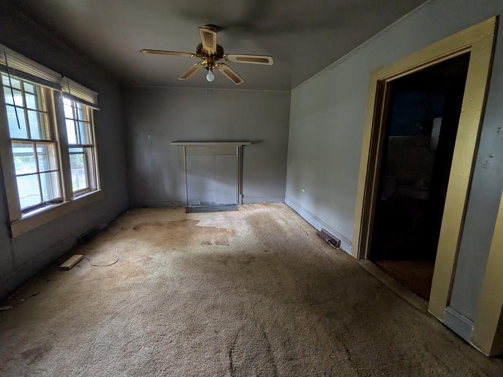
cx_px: 240
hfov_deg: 98.1
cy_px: 184
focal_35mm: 15
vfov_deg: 81.7
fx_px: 218
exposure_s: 1/23.8
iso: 75
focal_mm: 1.85
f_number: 2.2
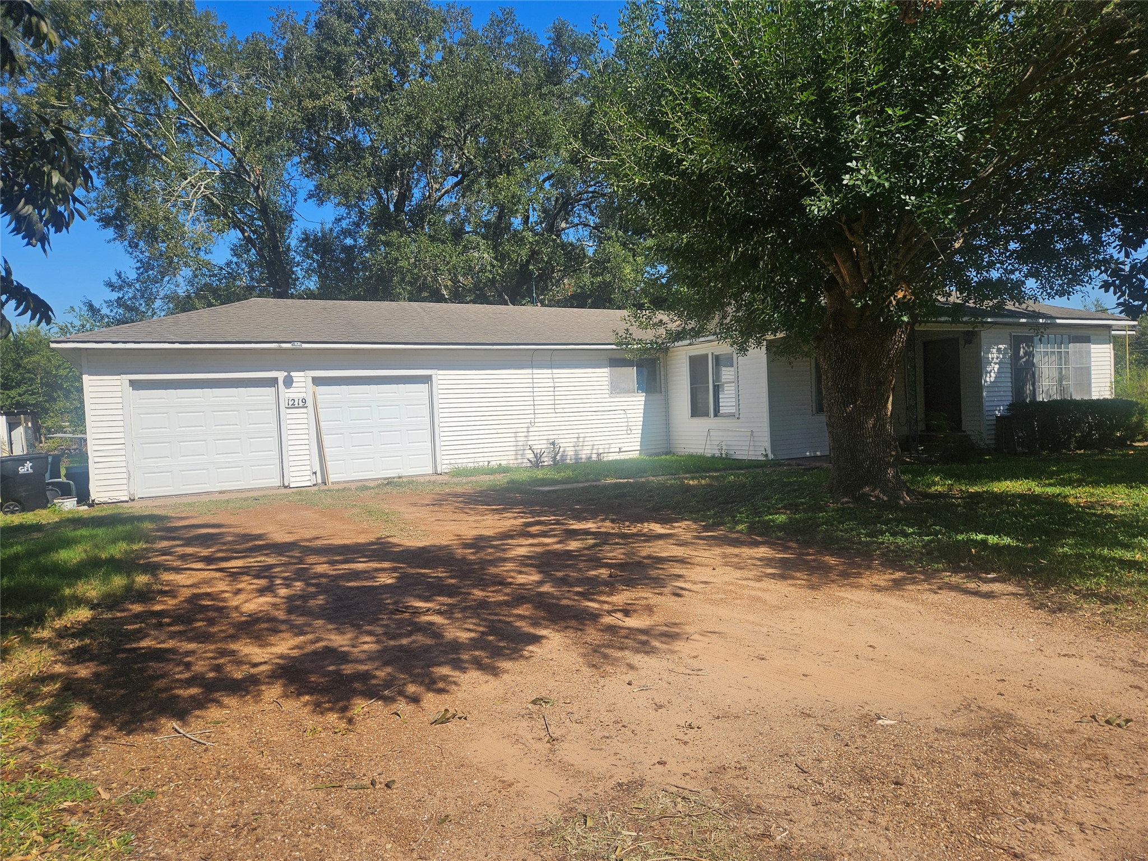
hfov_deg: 73.9
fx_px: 763
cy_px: 430
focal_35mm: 23
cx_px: 574
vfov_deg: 58.9
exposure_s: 1/2105
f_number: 1.8
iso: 25
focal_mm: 5.4
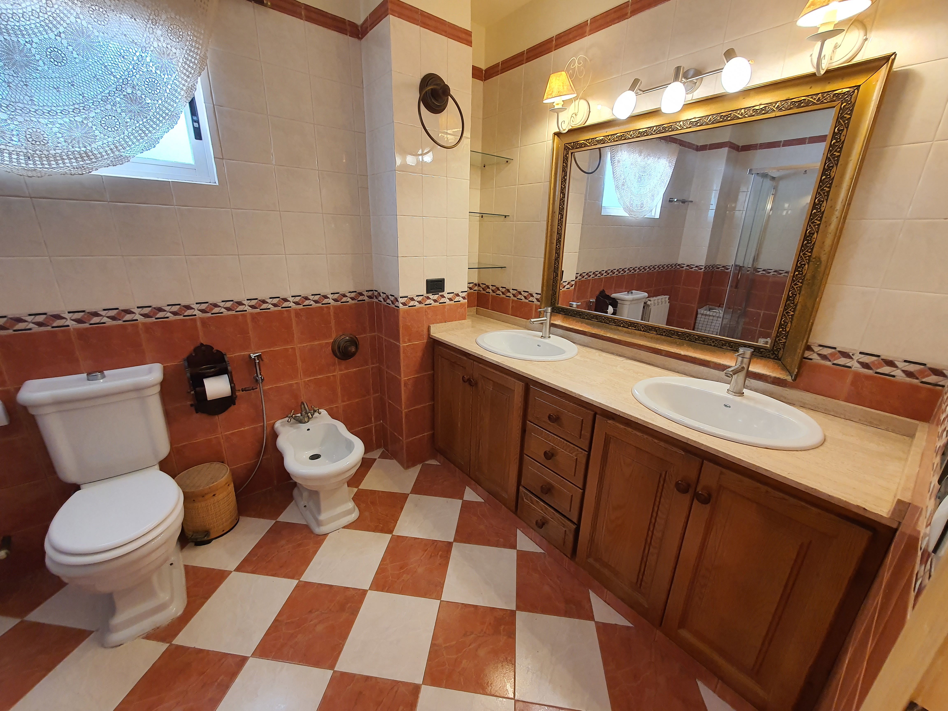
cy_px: 356
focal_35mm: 13
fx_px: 356
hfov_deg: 106.2
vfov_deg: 89.9
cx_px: 474
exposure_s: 1/50
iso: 125
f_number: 2.2
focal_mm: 1.8
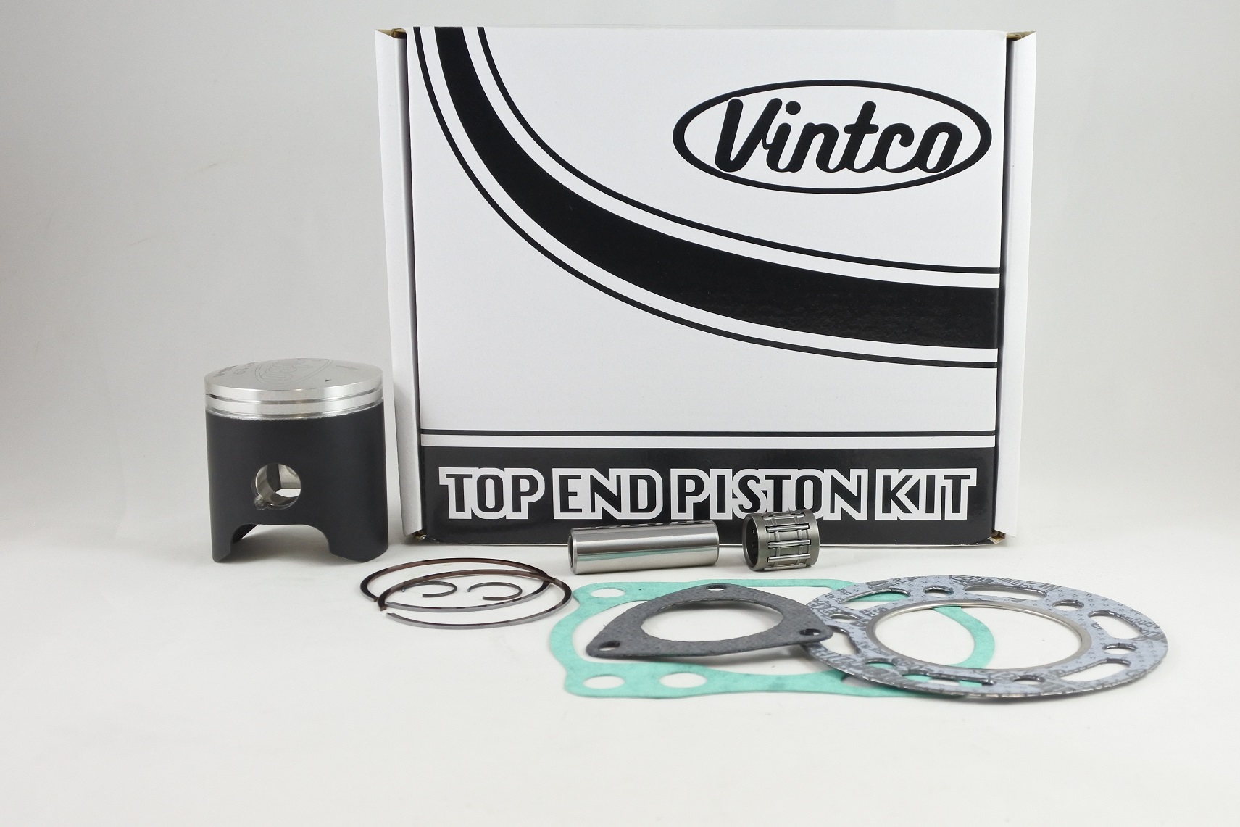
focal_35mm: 39
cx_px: 620
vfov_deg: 34.2
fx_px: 1343
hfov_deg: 49.5
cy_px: 414
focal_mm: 14.7
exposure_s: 1/125
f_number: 4.2
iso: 500
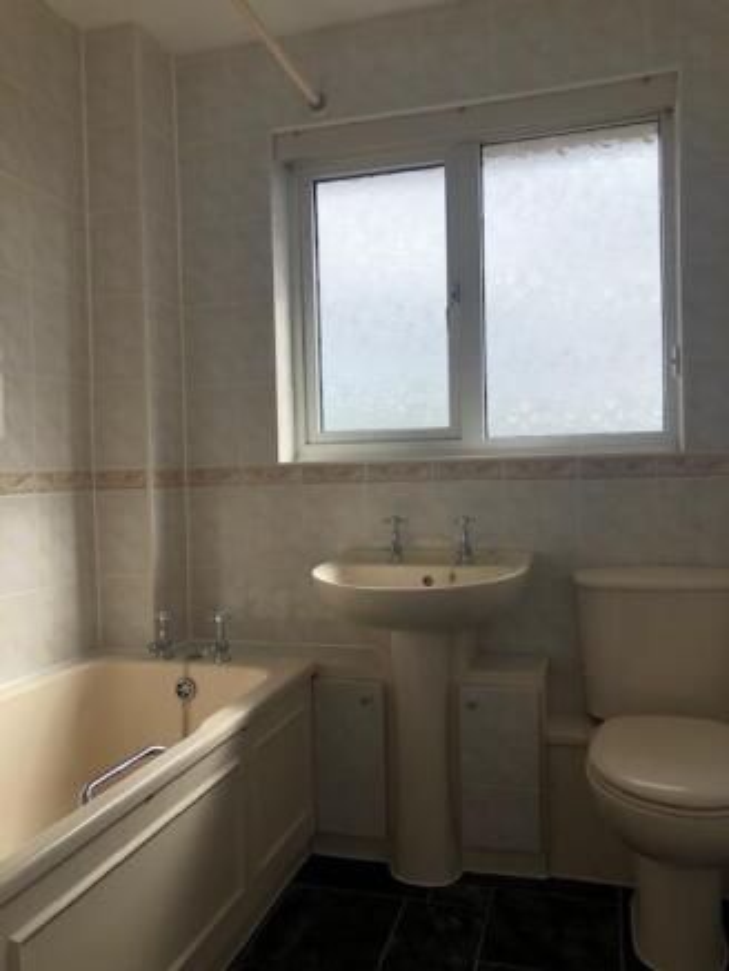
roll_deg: +1.1
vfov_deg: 63.4
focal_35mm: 28
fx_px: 786
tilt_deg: -2.0
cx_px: 364
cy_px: 486
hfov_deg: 49.8
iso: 20
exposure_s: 1/906
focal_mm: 3.99
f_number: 1.8
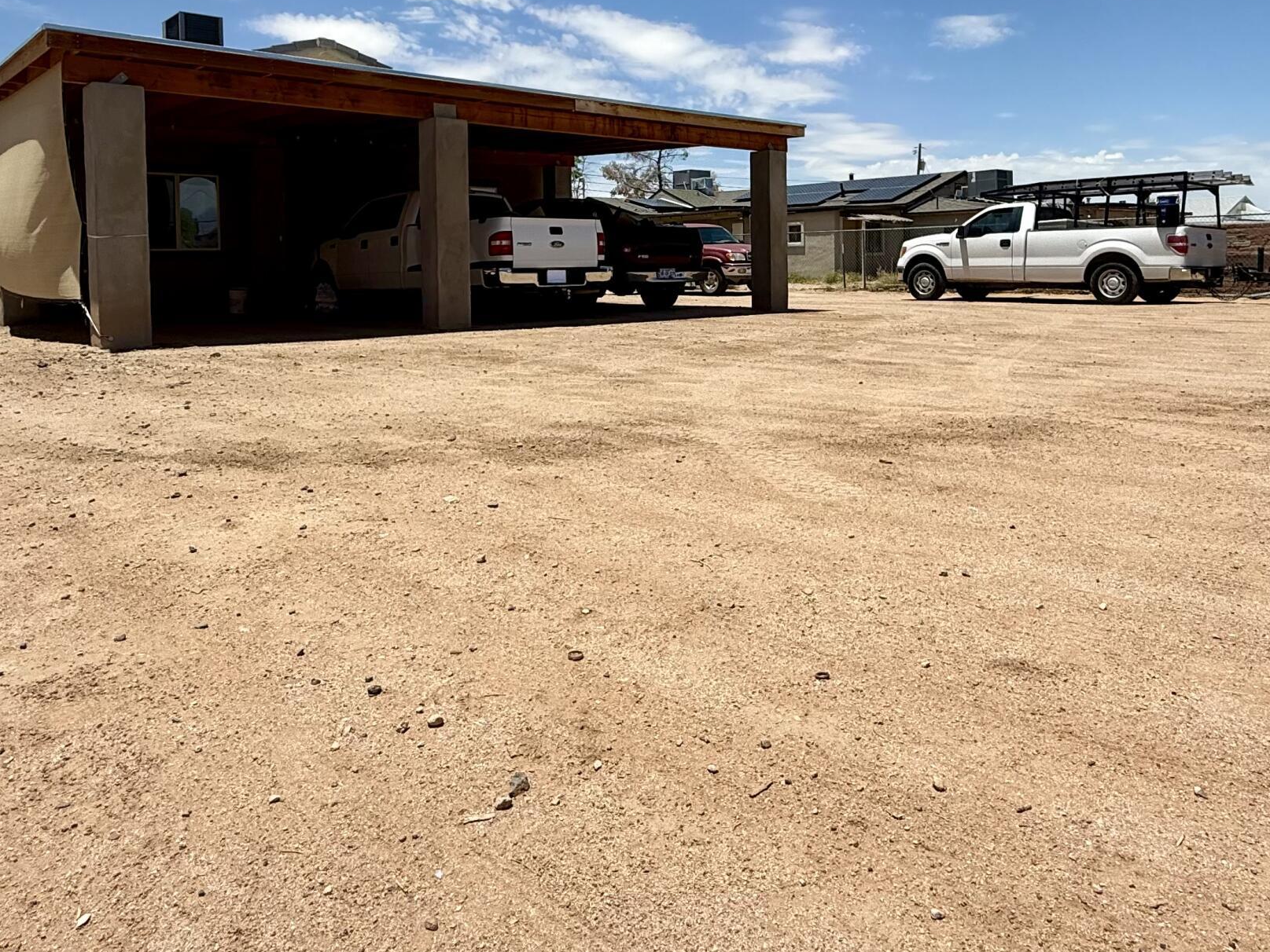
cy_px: 281
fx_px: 954
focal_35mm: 26
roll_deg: +0.7
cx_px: 688
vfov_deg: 51.6
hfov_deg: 67.2
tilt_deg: -2.1
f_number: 2.2
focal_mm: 2.22
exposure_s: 1/3891
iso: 50
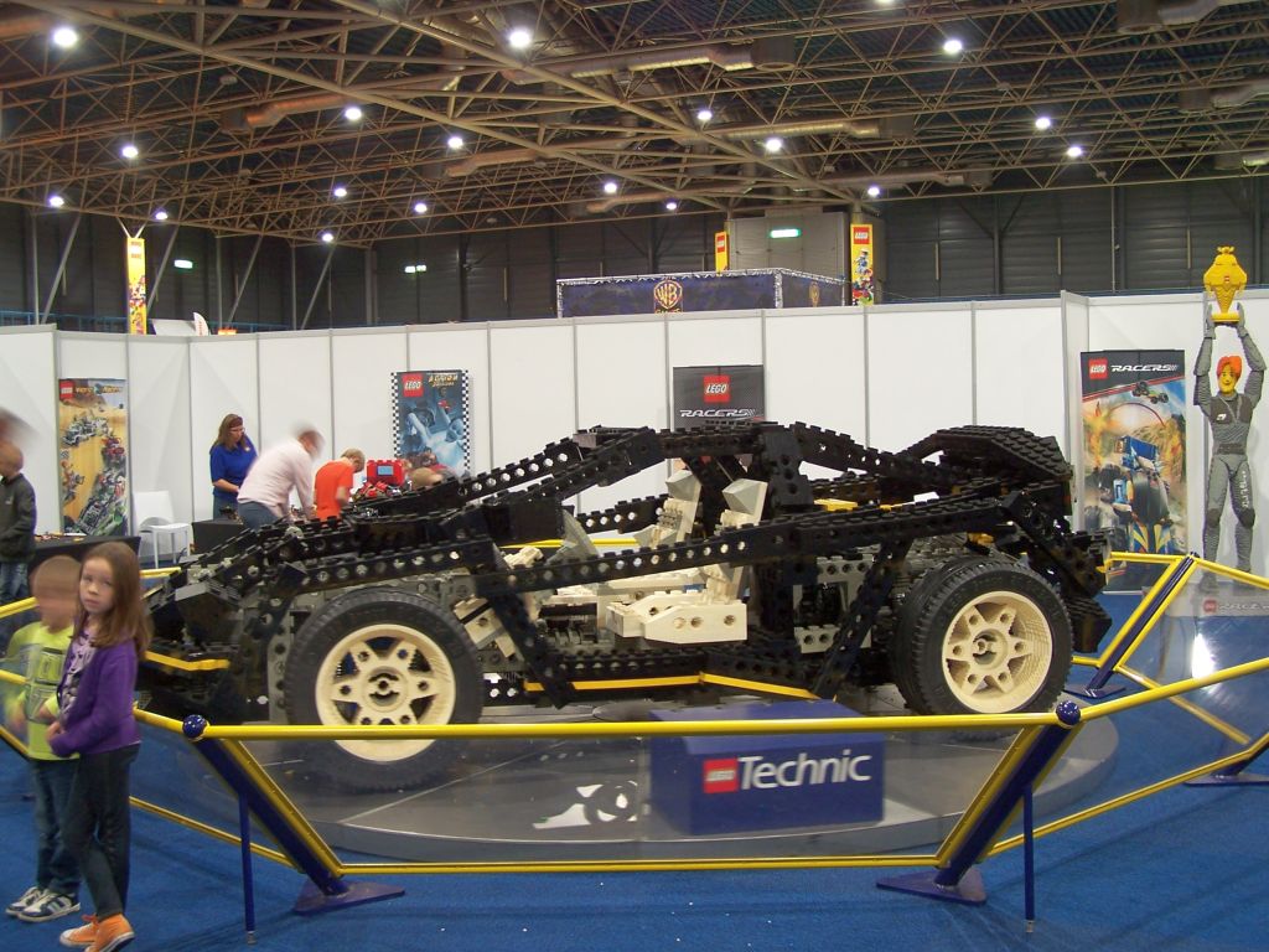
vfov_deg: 36.0
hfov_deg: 46.8
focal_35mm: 40
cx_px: 634
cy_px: 476
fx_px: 1466
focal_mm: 6.7
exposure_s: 1/2
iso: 80
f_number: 2.8
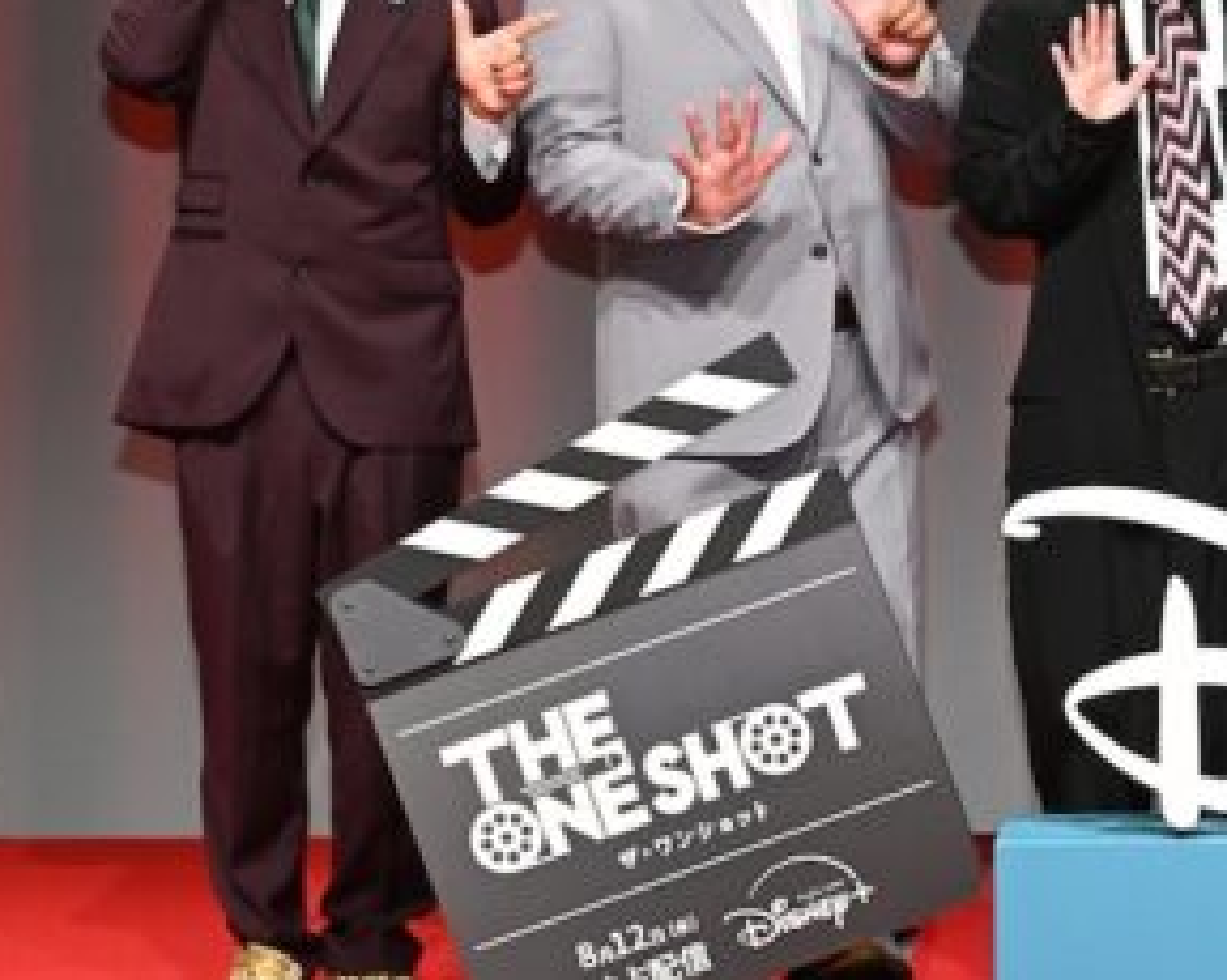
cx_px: 1359
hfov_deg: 13.0
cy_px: 68
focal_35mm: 145
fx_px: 5262
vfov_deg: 10.6
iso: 2500
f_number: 7.1
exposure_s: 1/100
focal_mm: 57
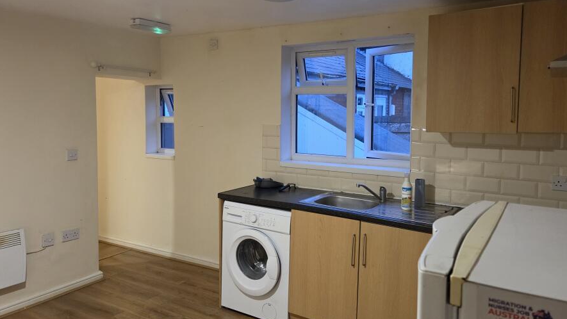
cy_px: 151
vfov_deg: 40.2
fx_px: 436
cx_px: 285
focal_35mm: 29
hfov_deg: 66.1
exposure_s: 1/100
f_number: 1.8
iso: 800
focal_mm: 5.4
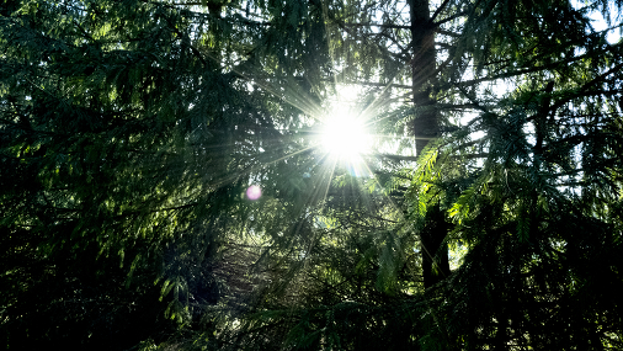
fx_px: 413
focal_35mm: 25
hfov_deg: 74.0
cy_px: 163
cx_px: 316
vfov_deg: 46.0
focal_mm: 15
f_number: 11
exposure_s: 1/100
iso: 2500
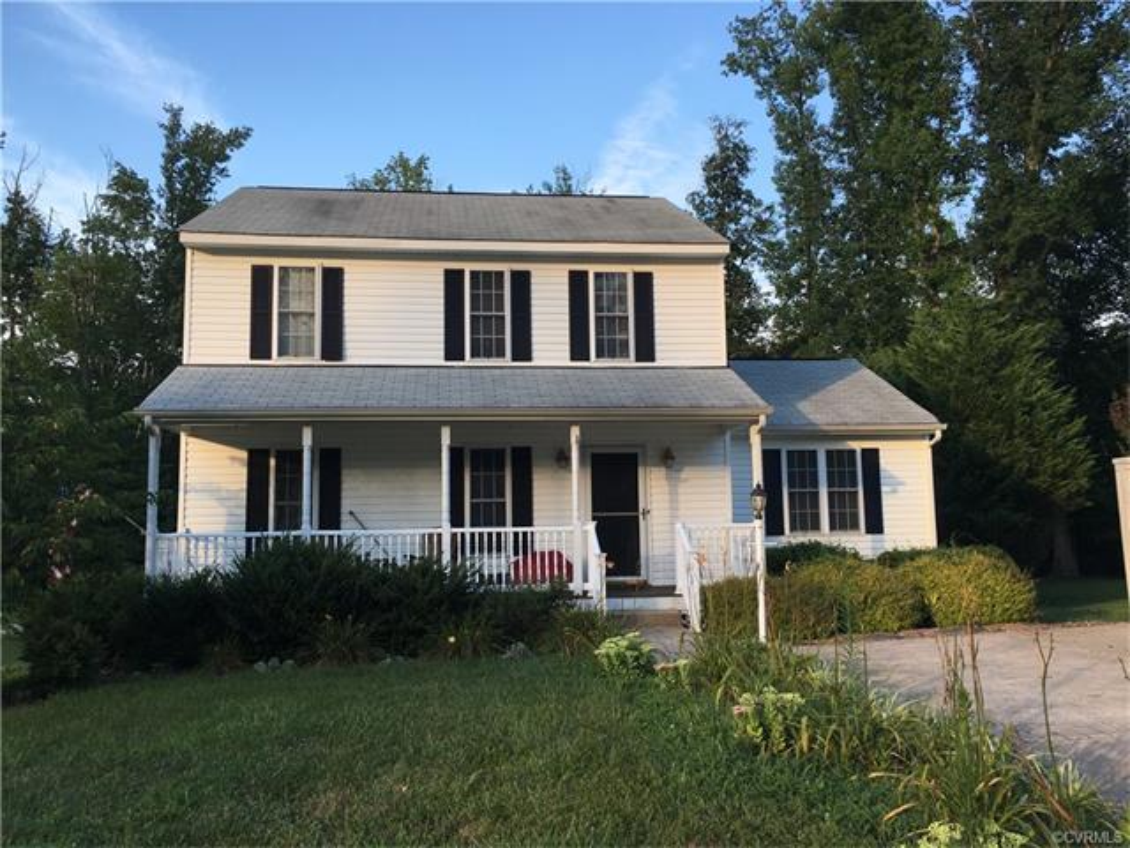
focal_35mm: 29
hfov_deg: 61.7
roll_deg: +2.0
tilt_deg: +7.8
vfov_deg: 48.2
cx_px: 565
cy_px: 424
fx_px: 947
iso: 25
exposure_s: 1/343
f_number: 2.2
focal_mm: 4.15
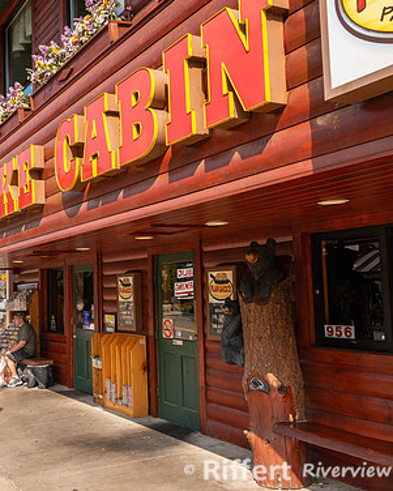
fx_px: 596
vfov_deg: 44.8
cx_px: 97
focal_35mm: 41
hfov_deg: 35.7
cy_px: 241
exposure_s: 1/100
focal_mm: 28
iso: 100
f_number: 7.1
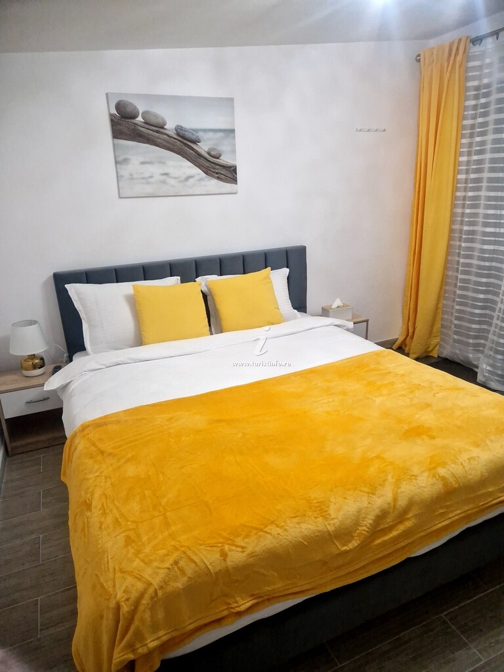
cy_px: 336
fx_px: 446
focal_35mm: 23
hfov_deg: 58.9
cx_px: 252
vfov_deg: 73.9
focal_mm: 5.4
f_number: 1.8
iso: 320
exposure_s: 1/50
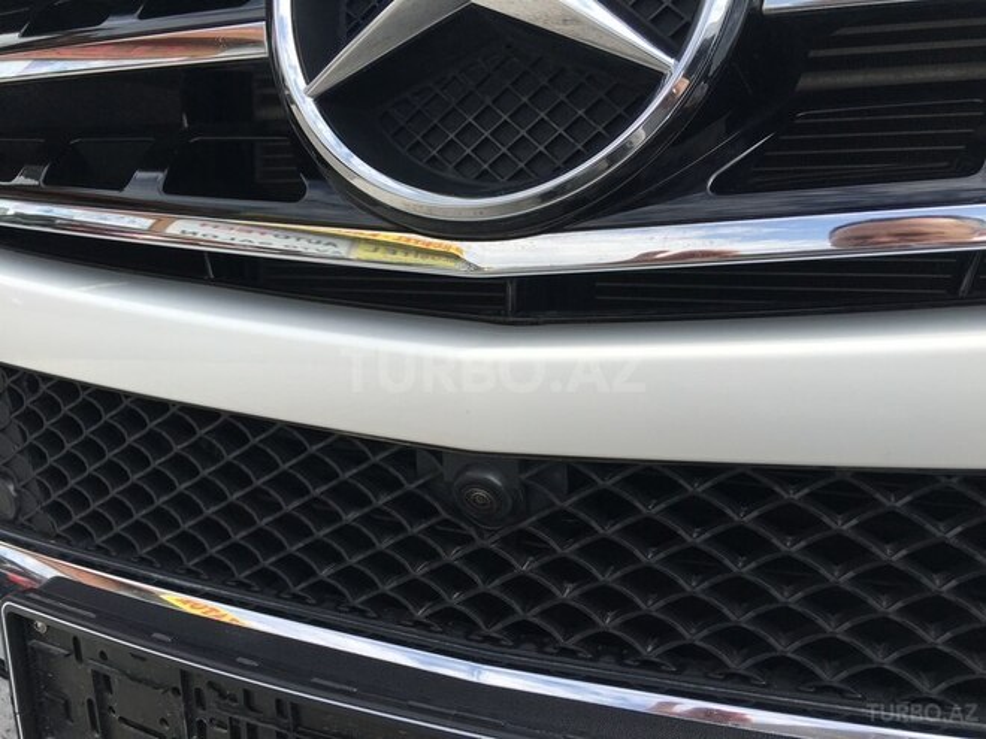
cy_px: 370
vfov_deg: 48.2
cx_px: 493
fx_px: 826
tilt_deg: -11.6
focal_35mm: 29
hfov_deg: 61.7
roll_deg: +0.3
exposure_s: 1/938
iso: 25
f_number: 2.2
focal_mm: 4.15
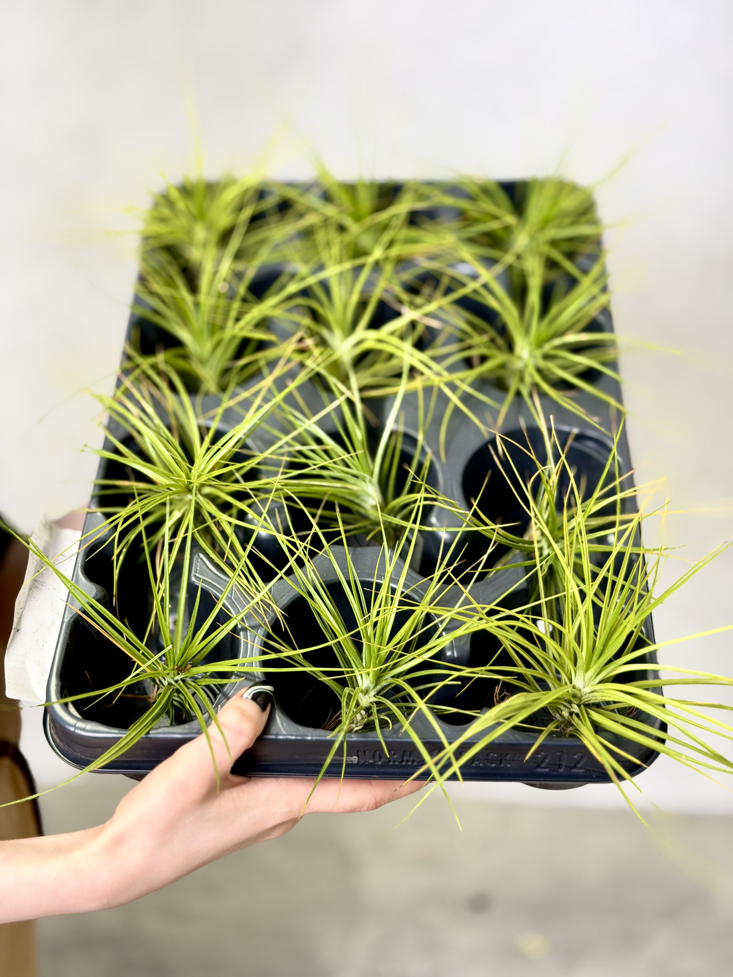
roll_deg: +0.5
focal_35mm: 48
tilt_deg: -8.2
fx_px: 1355
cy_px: 488
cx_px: 366
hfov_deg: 30.3
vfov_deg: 39.7
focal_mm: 6.76
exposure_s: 1/79
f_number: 1.78
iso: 100
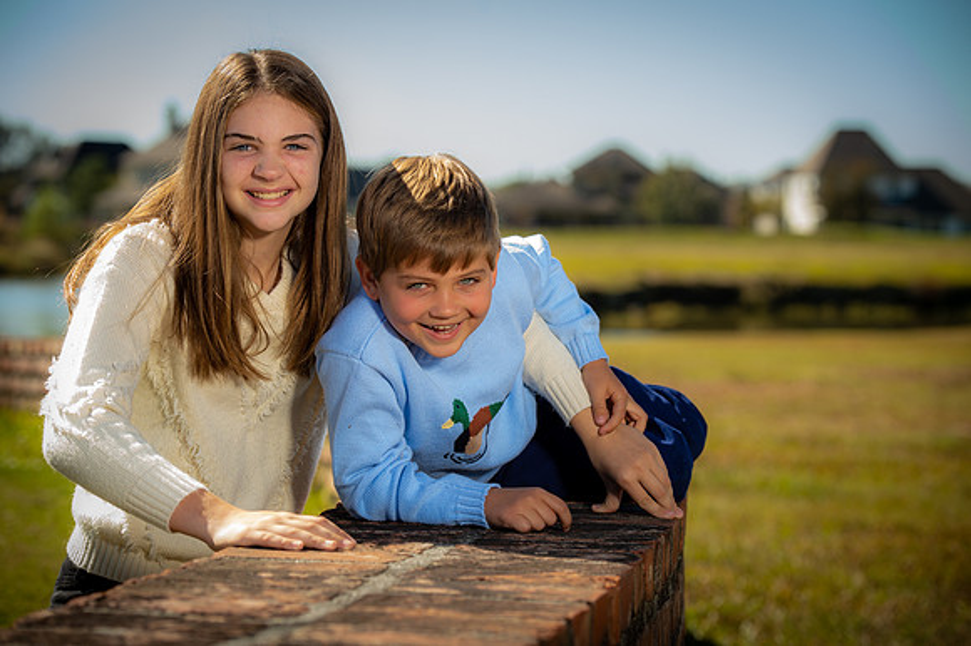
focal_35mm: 100
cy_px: 323
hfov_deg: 20.4
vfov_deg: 13.7
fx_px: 2696
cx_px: 486
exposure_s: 1/250
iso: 50
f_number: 5
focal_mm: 100
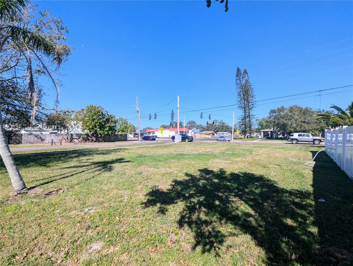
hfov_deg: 106.1
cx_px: 176
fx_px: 133
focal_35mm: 13
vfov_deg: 90.1
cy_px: 133
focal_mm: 1.95
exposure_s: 1/1357
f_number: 2.2
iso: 44
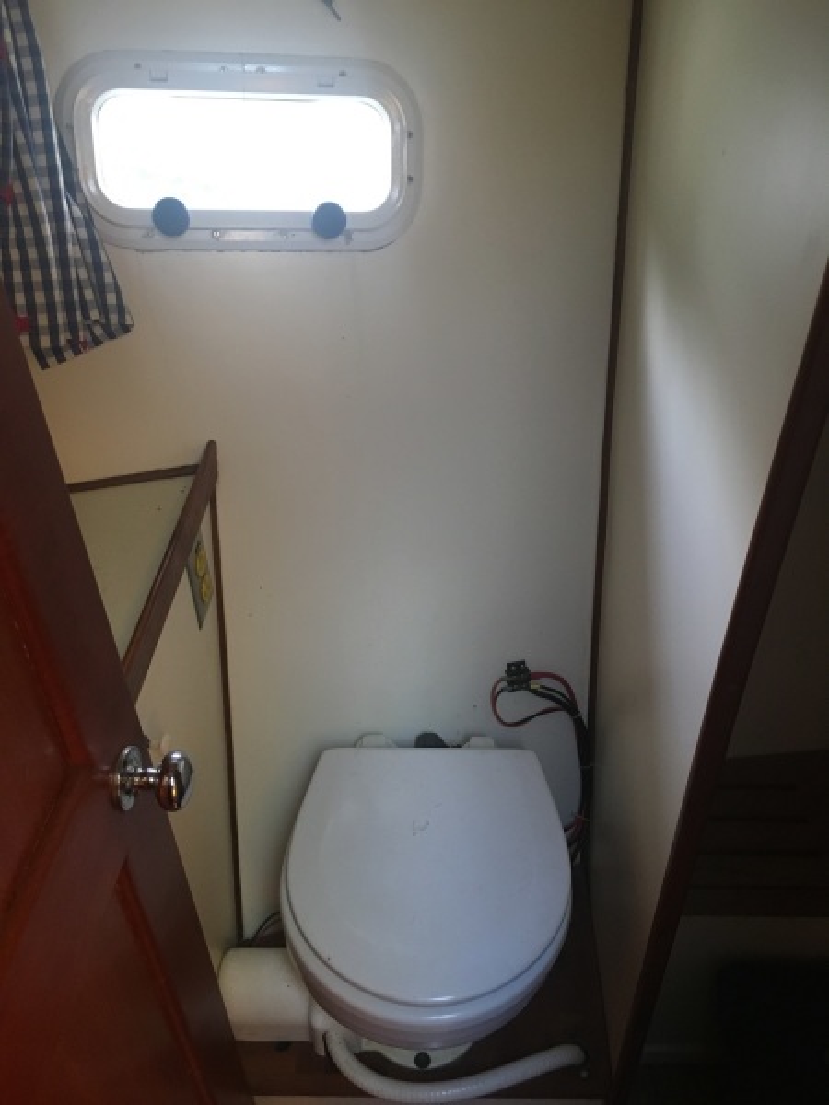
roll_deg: +0.9
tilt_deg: -38.9
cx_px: 414
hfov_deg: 48.2
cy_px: 552
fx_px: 926
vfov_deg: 61.7
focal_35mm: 29
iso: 125
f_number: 2.2
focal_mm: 4.15
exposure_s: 1/30
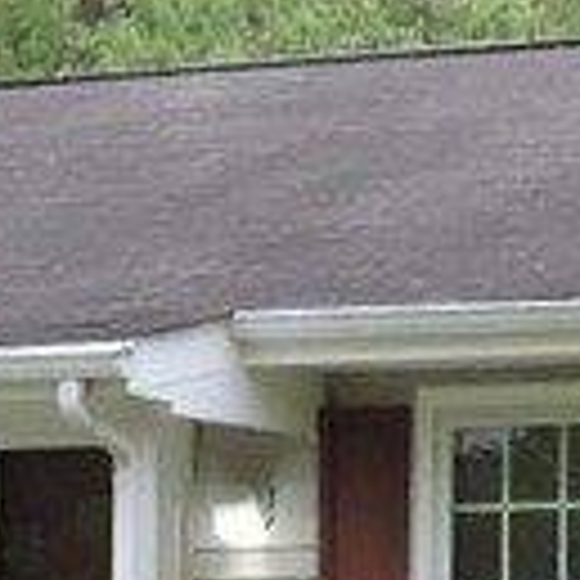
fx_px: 5308
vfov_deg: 6.2
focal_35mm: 280
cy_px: 643
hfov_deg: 6.3
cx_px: 297
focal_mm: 7.1
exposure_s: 1/200
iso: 400
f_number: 3.3
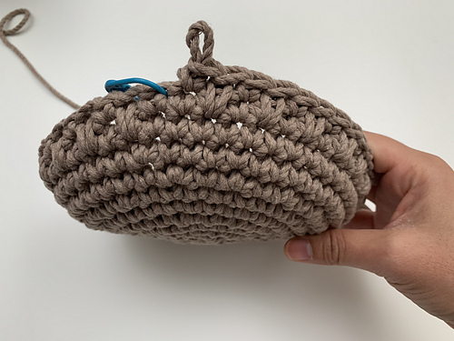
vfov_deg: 53.1
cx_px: 227
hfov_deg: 67.3
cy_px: 170
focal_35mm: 26
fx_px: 341
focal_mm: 4.25
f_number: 1.8
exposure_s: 1/90
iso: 100
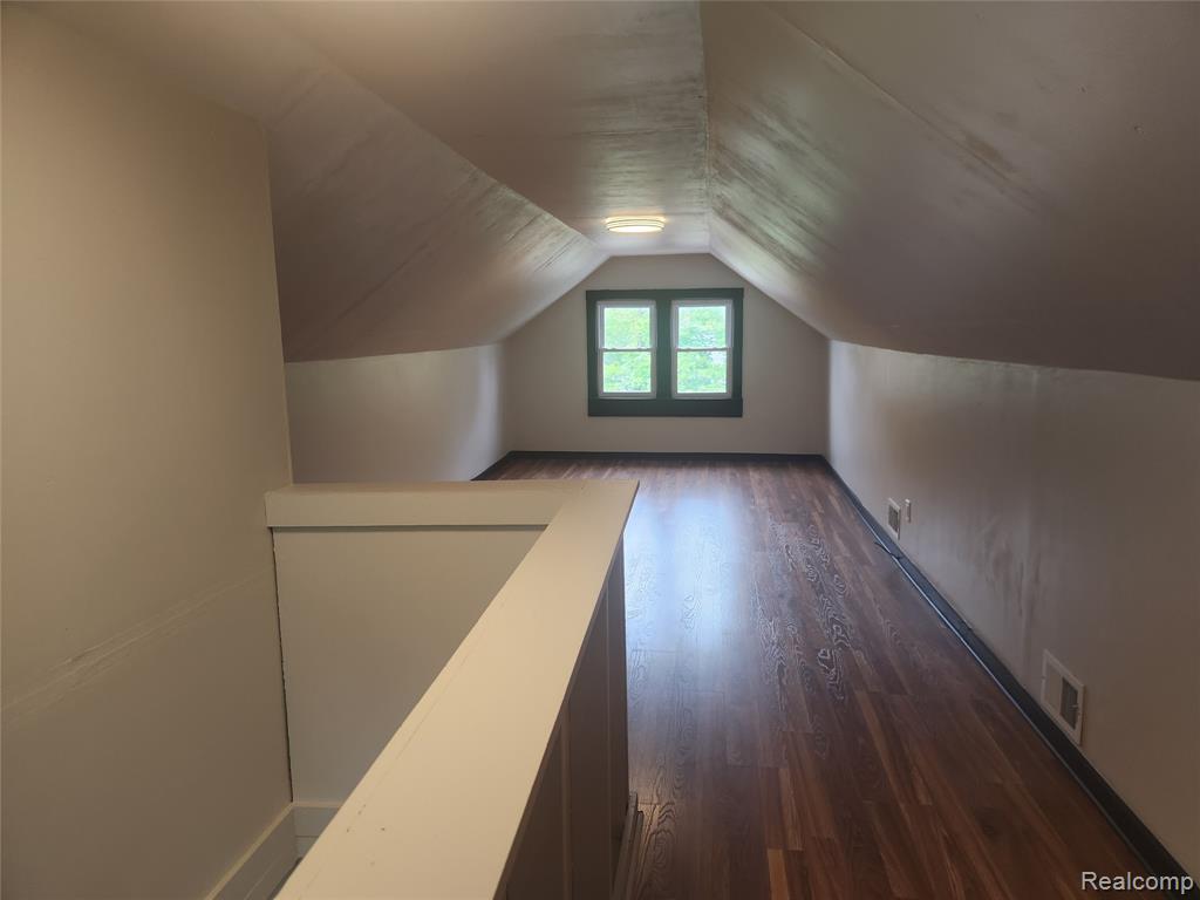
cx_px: 600
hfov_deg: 73.9
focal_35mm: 23
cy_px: 450
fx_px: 797
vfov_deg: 58.9
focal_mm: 5.4
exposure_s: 1/180
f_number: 1.8
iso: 160
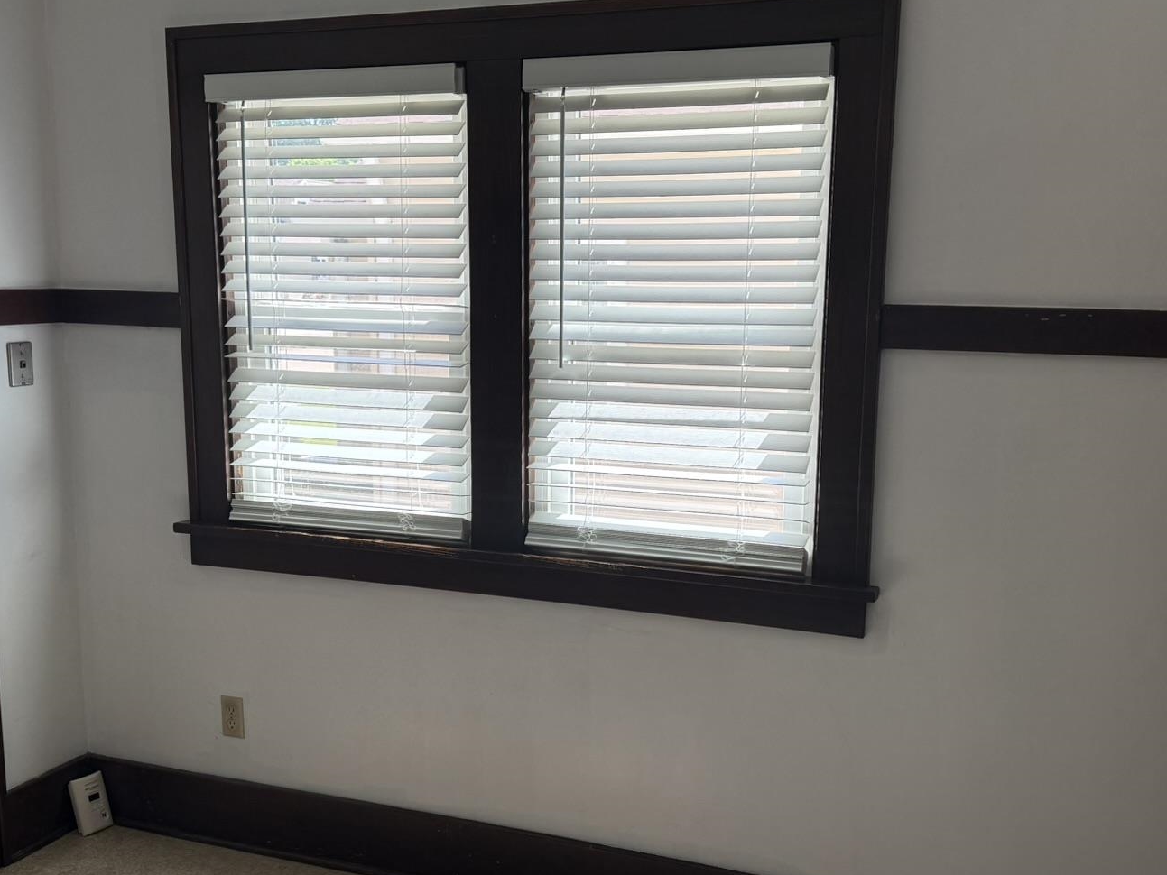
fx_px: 1281
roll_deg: -0.3
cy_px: 480
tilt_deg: -8.7
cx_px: 604
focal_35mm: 38
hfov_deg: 49.0
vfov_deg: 37.7
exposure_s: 1/242
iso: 160
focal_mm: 6.76
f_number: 1.78
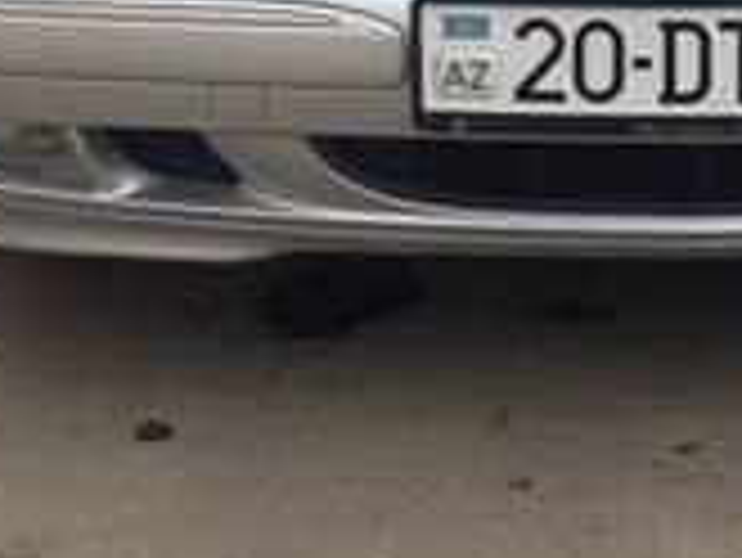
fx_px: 2832
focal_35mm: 132
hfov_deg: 14.7
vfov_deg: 10.9
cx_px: 697
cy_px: -209
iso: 50
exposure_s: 1/502
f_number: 2.4
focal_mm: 4.12
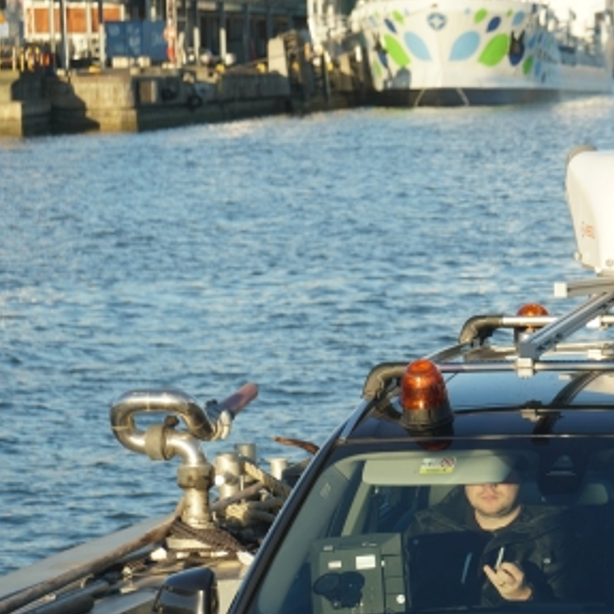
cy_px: 301
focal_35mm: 186
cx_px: 633
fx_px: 3733
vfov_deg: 9.4
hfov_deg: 9.3
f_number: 5.6
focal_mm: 70
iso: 100
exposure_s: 1/200
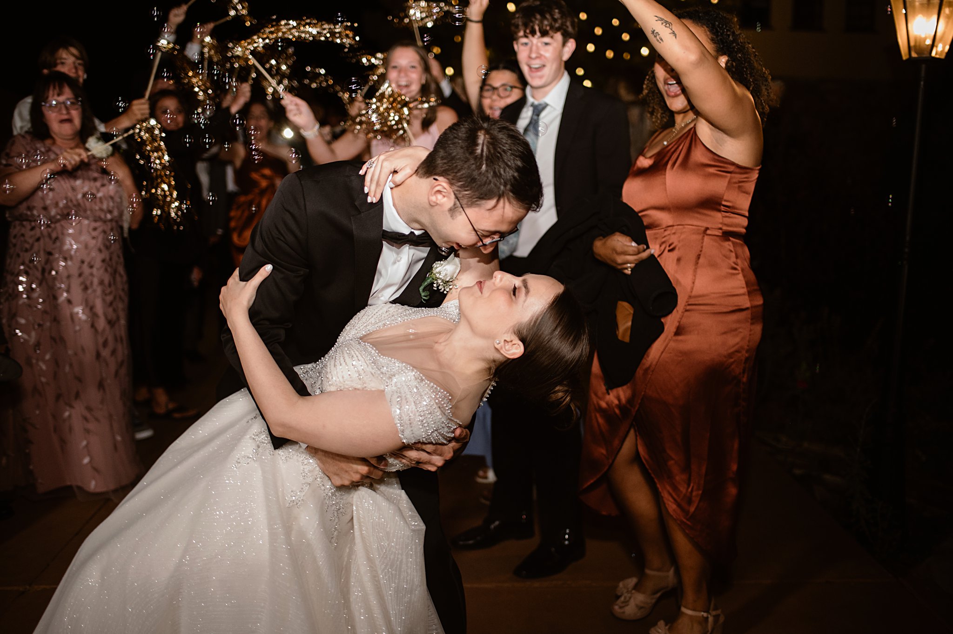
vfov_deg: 37.8
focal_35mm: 35
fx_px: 926
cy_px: 317
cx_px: 476
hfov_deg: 54.5
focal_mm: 35
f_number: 1.8
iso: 2500
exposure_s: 1/125
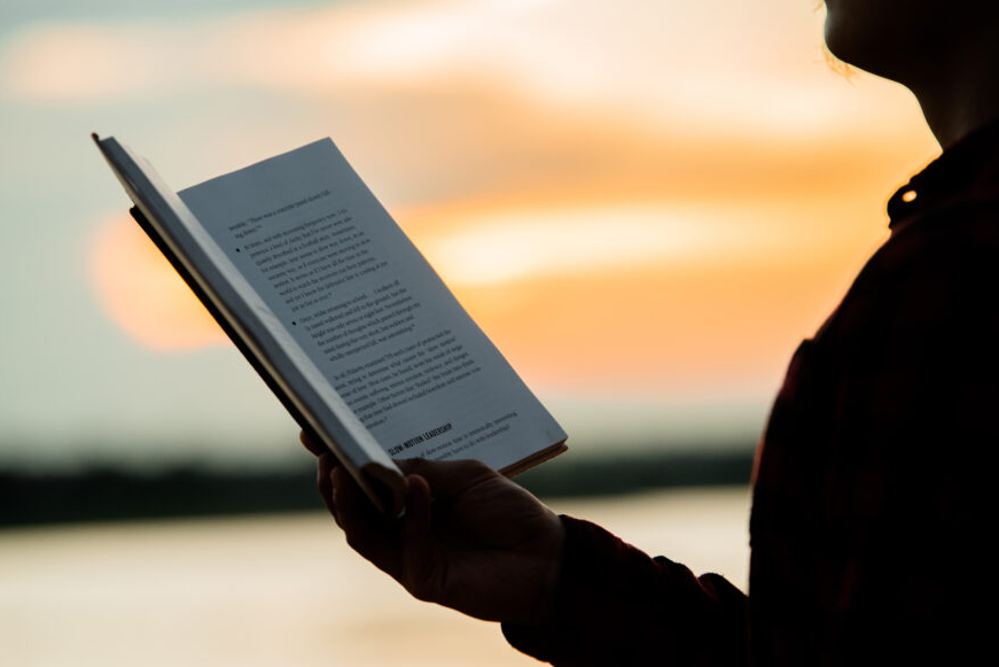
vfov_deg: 5.8
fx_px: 6522
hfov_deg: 8.8
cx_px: 493
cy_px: 379
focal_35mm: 235
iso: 200
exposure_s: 1/160
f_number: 4
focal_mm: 200
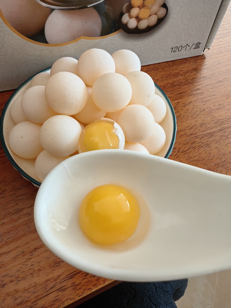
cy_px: 154
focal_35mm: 27
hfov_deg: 51.3
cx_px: 116
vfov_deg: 65.3
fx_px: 240
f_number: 2.2
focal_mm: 1.76
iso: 160
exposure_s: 1/100
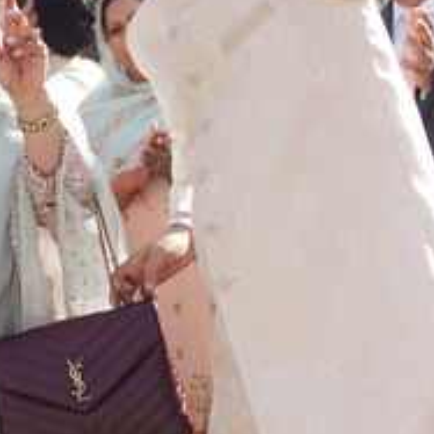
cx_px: -28
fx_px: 1447
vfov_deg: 17.0
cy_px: 131
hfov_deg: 16.6
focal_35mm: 102
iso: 100
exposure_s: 1/3200
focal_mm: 35
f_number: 1.8
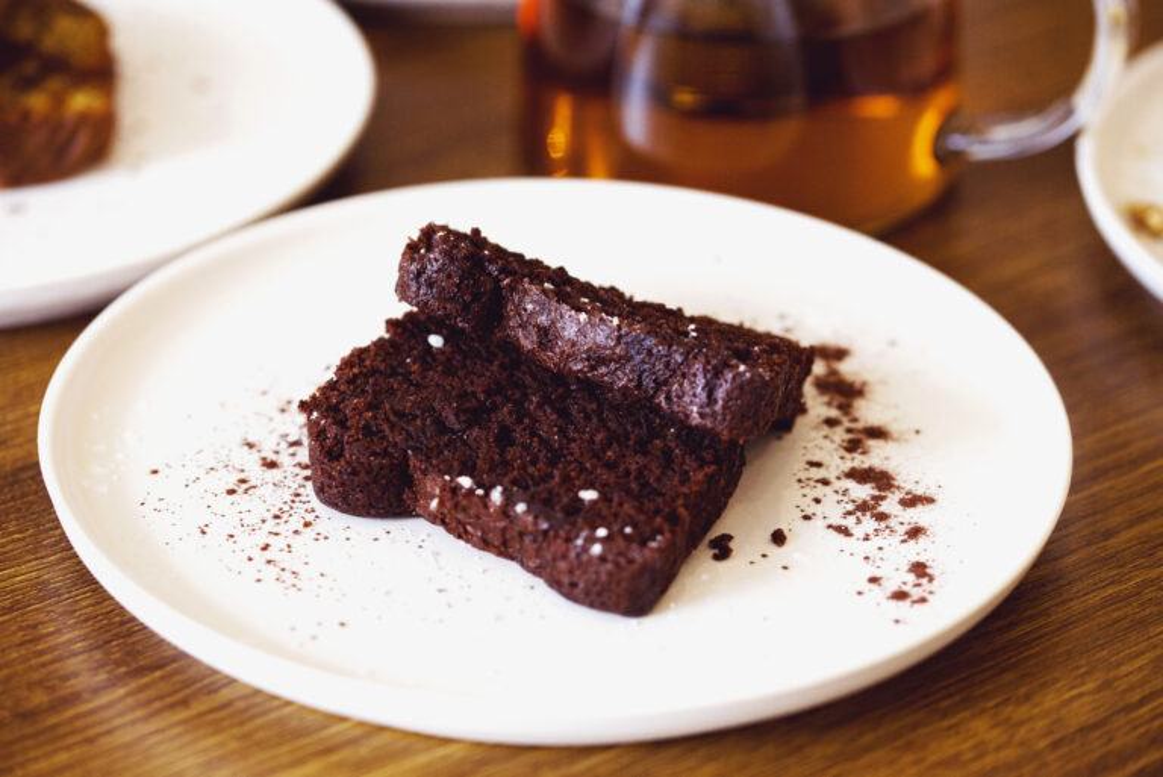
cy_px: 388
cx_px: 582
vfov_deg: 13.1
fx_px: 3394
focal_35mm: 105
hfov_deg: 19.4
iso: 1250
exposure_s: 1/320
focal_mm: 105
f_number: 5
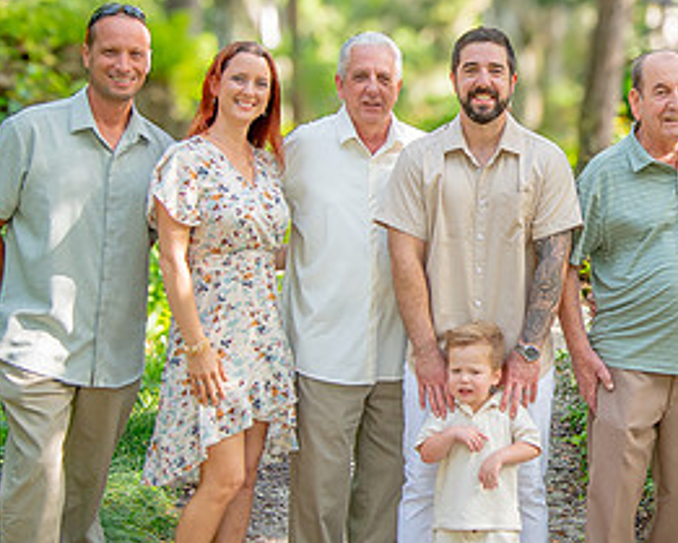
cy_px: 218
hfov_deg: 19.5
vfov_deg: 16.0
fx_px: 1927
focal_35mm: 96
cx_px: 636
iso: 400
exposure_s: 1/250
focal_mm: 46
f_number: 4
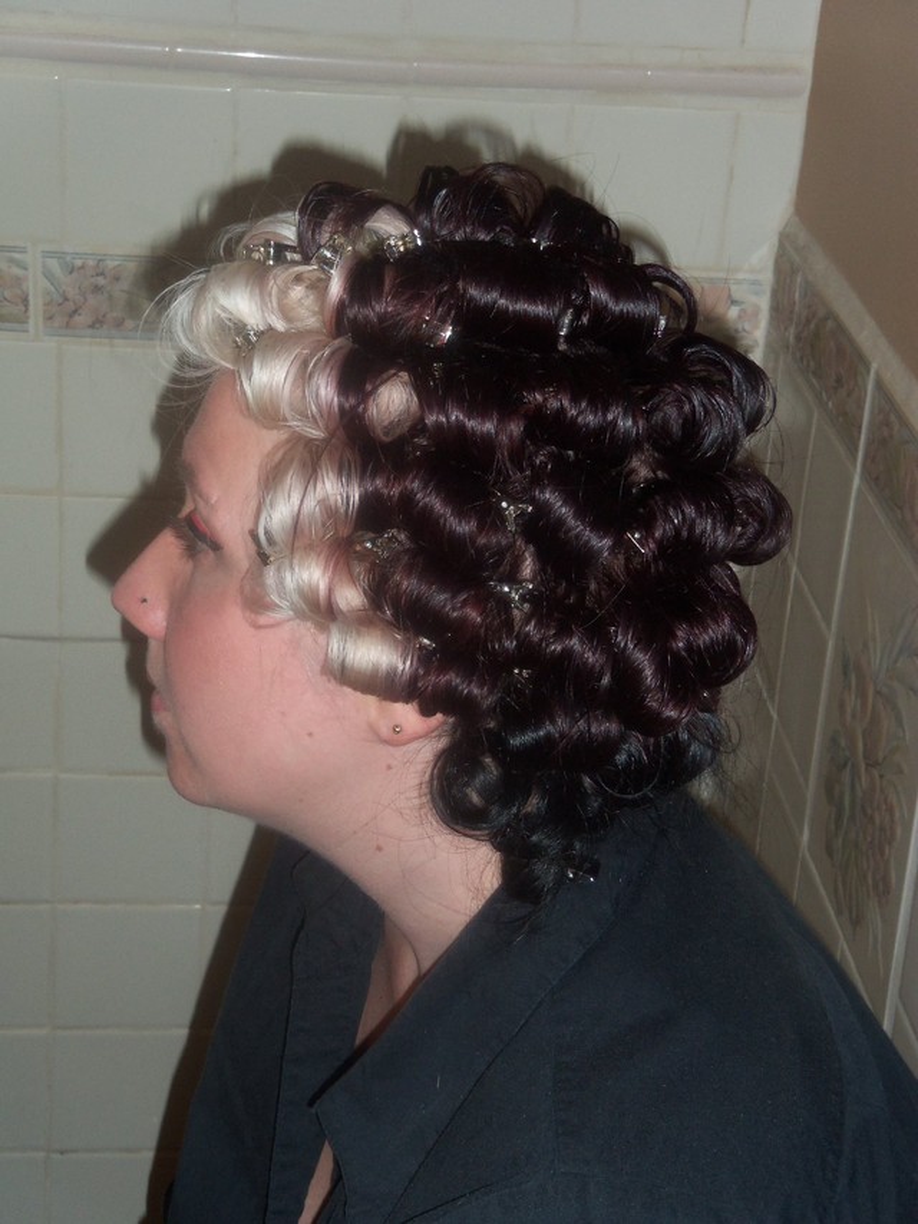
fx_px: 2722
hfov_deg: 19.1
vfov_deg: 25.3
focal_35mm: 77
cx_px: 459
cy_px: 612
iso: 125
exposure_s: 1/80
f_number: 5
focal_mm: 13.7
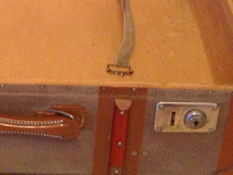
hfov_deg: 18.1
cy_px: -80
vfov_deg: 13.1
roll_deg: +0.9
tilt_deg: -33.1
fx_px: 720
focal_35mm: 107
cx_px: 26
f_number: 2.4
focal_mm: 4.12
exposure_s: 1/20
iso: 400
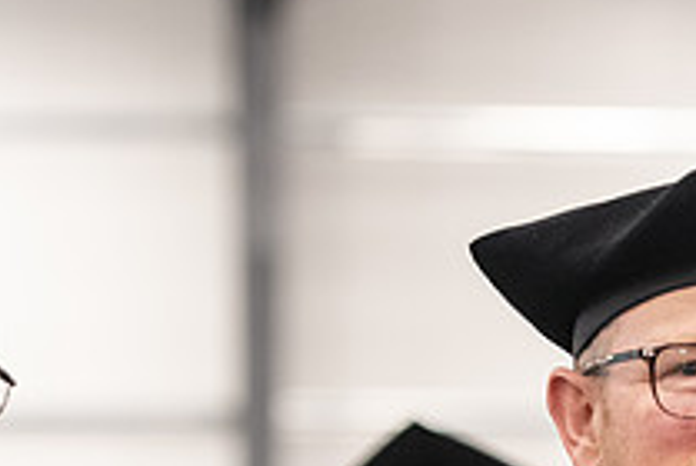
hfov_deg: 7.0
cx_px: 716
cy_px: 621
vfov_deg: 4.7
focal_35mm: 291
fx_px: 5634
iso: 3200
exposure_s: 1/200
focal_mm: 105
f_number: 3.2
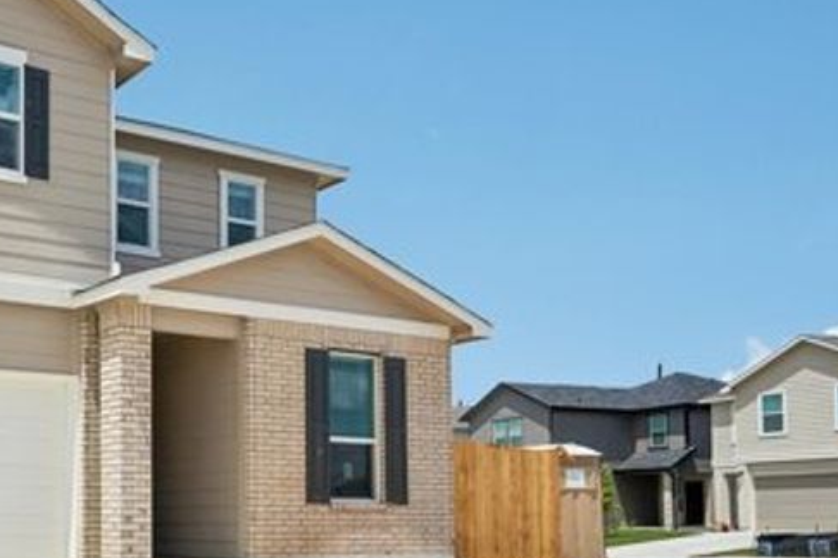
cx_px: 40
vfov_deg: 33.3
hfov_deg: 43.1
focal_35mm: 40
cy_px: 345
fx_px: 931
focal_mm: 19
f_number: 8
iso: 500
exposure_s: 1/3200
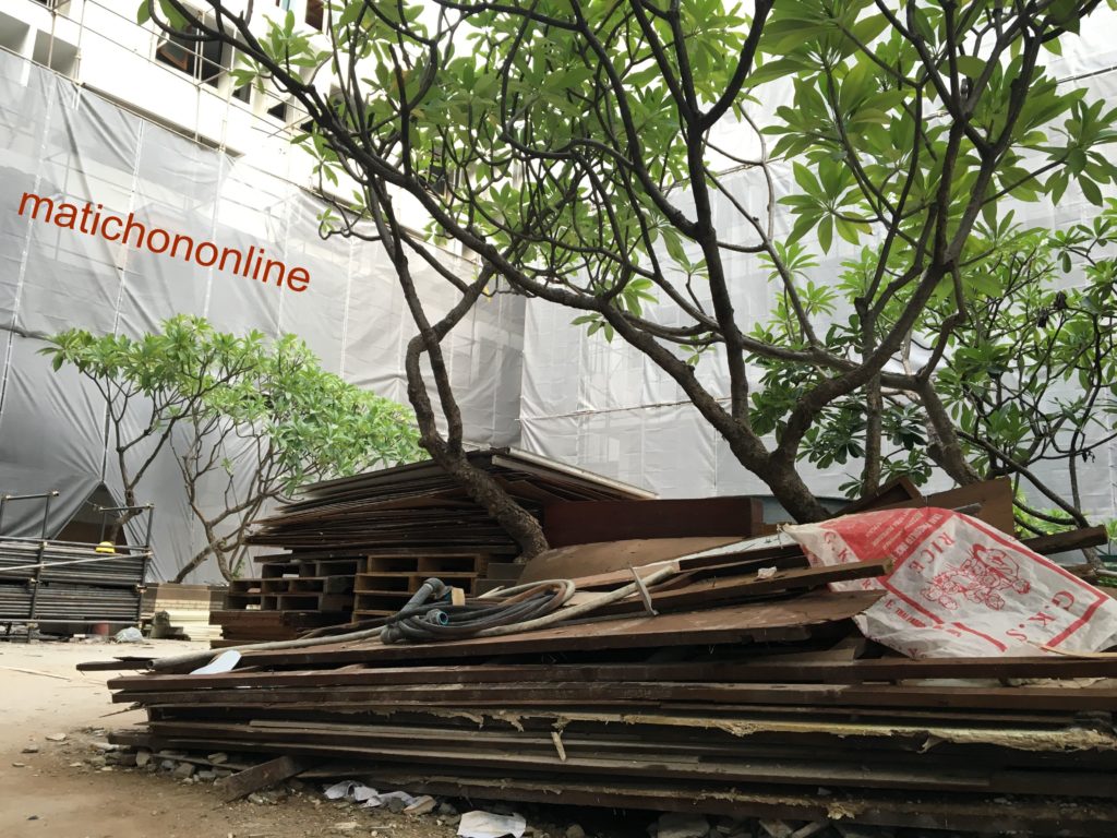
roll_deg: -2.0
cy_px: 419
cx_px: 558
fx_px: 936
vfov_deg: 48.2
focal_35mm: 29
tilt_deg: +11.3
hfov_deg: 61.7
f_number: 2.2
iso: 80
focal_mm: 4.15
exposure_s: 1/33
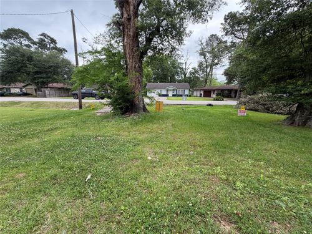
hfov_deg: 102.1
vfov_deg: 85.7
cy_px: 117
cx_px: 156
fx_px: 126
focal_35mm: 14
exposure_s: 1/498
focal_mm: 2.22
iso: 64
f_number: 2.2
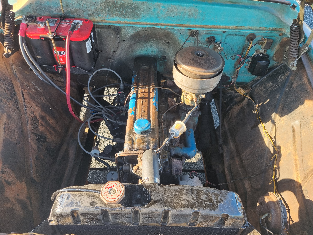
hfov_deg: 67.3
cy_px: 118
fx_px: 235
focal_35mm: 26
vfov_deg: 53.1
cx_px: 156
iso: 50
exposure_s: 1/187
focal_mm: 5.4
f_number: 1.8
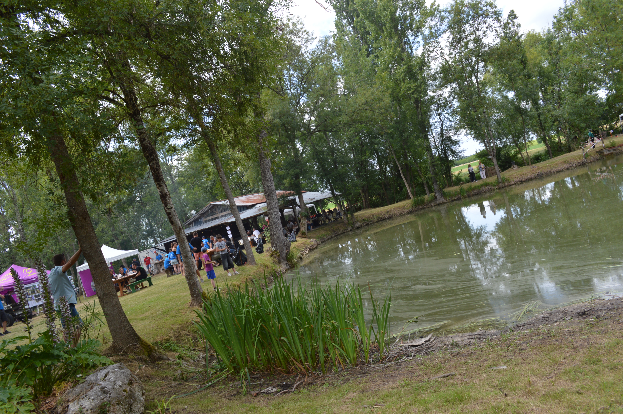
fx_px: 467
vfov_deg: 47.8
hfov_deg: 67.4
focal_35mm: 27
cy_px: 207
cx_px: 312
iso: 100
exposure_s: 1/125
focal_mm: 18
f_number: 5.6
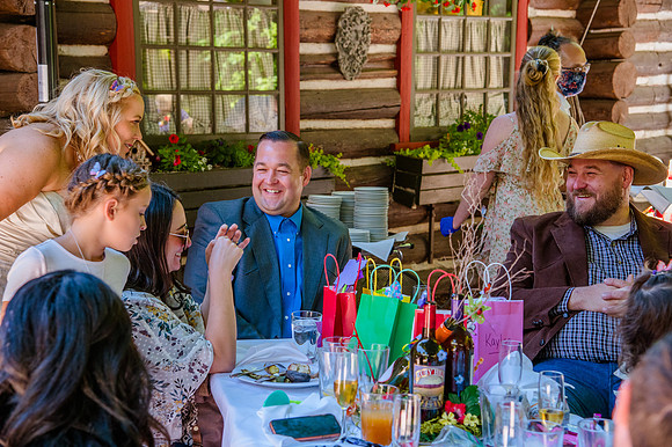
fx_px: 1231
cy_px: 224
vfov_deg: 20.6
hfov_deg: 30.5
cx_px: 336
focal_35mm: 66
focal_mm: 66
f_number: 5.6
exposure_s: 1/250
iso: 1600
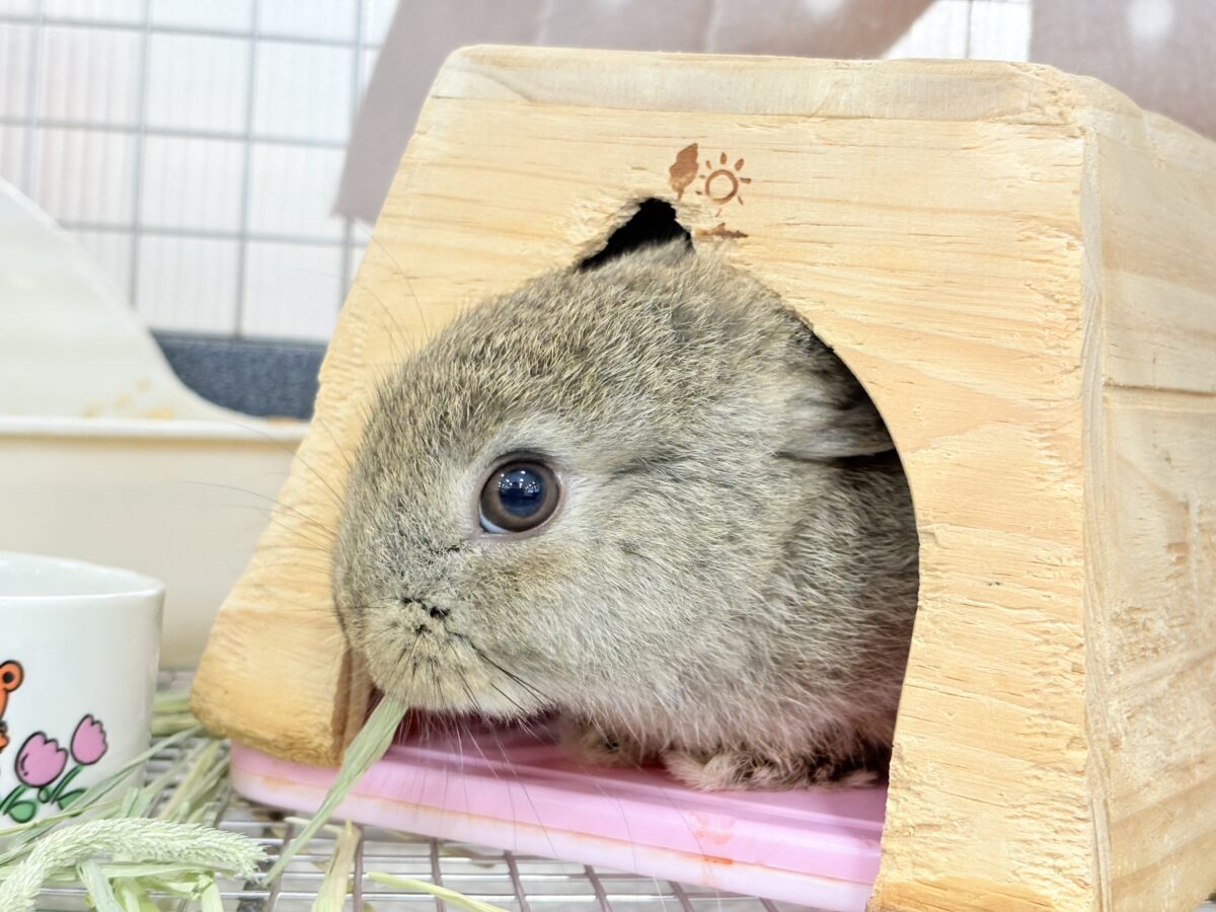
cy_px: 456
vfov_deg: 28.0
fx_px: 1827
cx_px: 608
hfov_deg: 36.8
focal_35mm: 52
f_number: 1.6
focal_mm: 5.96
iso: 125
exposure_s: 1/50
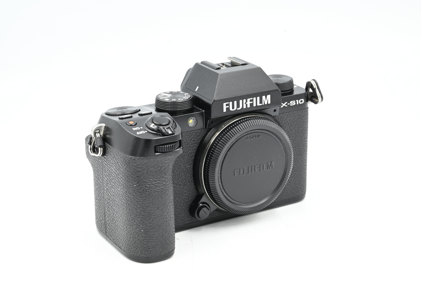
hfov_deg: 26.6
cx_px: 210
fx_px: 889
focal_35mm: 76
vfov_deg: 18.0
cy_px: 140
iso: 100
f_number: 14
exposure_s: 1/6
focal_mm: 76
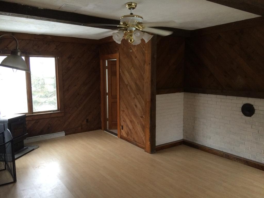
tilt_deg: -8.9
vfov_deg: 48.2
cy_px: 99
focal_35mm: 29
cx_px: 132
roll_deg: +2.6
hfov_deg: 61.7
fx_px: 221
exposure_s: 1/30
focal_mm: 4.15
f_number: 2.2
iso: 160
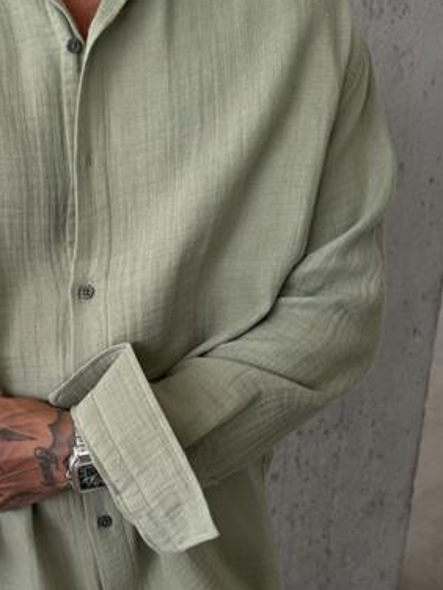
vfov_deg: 36.9
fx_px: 870
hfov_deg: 27.5
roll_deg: +1.6
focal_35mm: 51
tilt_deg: -22.3
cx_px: 41
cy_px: 417
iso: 64
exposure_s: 1/163
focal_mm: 6.76
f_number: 1.78
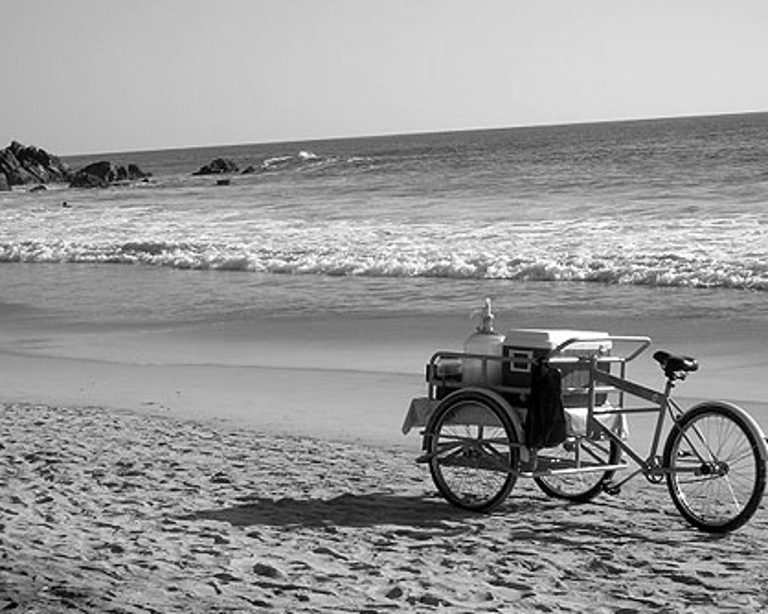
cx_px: 388
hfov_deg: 23.3
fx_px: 1863
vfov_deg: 18.7
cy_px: 306
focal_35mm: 82
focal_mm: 13
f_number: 6.9
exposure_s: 1/219
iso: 50
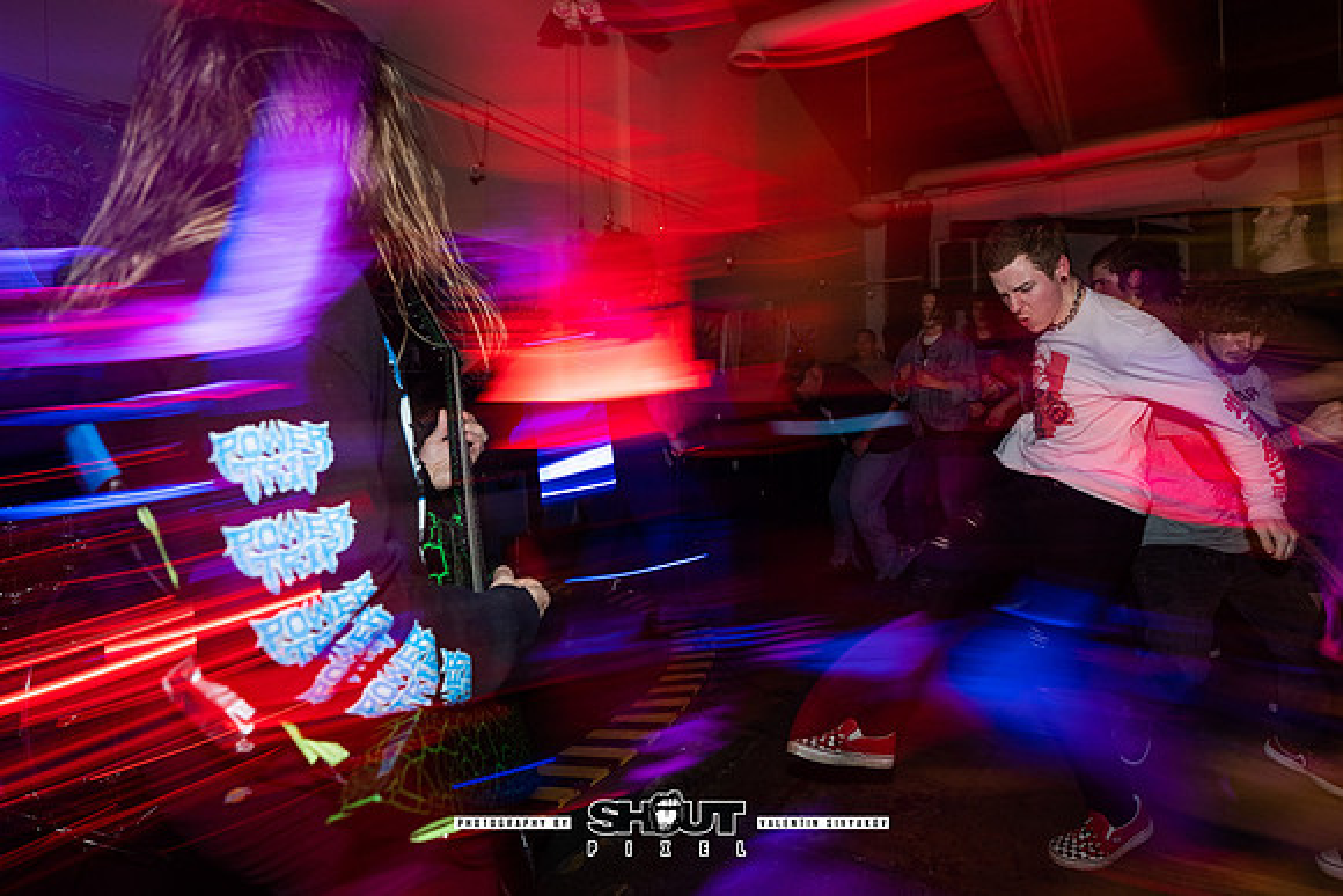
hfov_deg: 91.3
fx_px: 642
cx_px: 812
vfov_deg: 69.5
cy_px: 391
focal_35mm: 17
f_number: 2.8
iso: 800
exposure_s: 1/13
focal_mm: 14
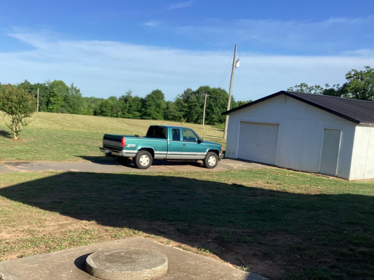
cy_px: 161
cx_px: 160
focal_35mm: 37
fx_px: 400
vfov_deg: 38.6
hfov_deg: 50.0
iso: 25
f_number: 2.4
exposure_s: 1/1087
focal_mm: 3.3
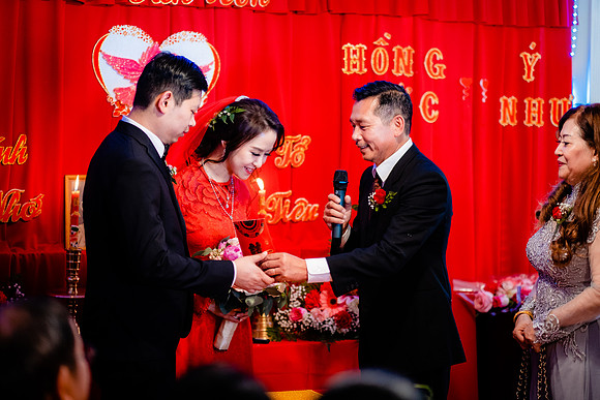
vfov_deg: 16.3
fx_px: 1400
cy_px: 200
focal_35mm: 84
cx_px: 300
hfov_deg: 24.2
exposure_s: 1/160
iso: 800
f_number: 1.2
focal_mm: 56
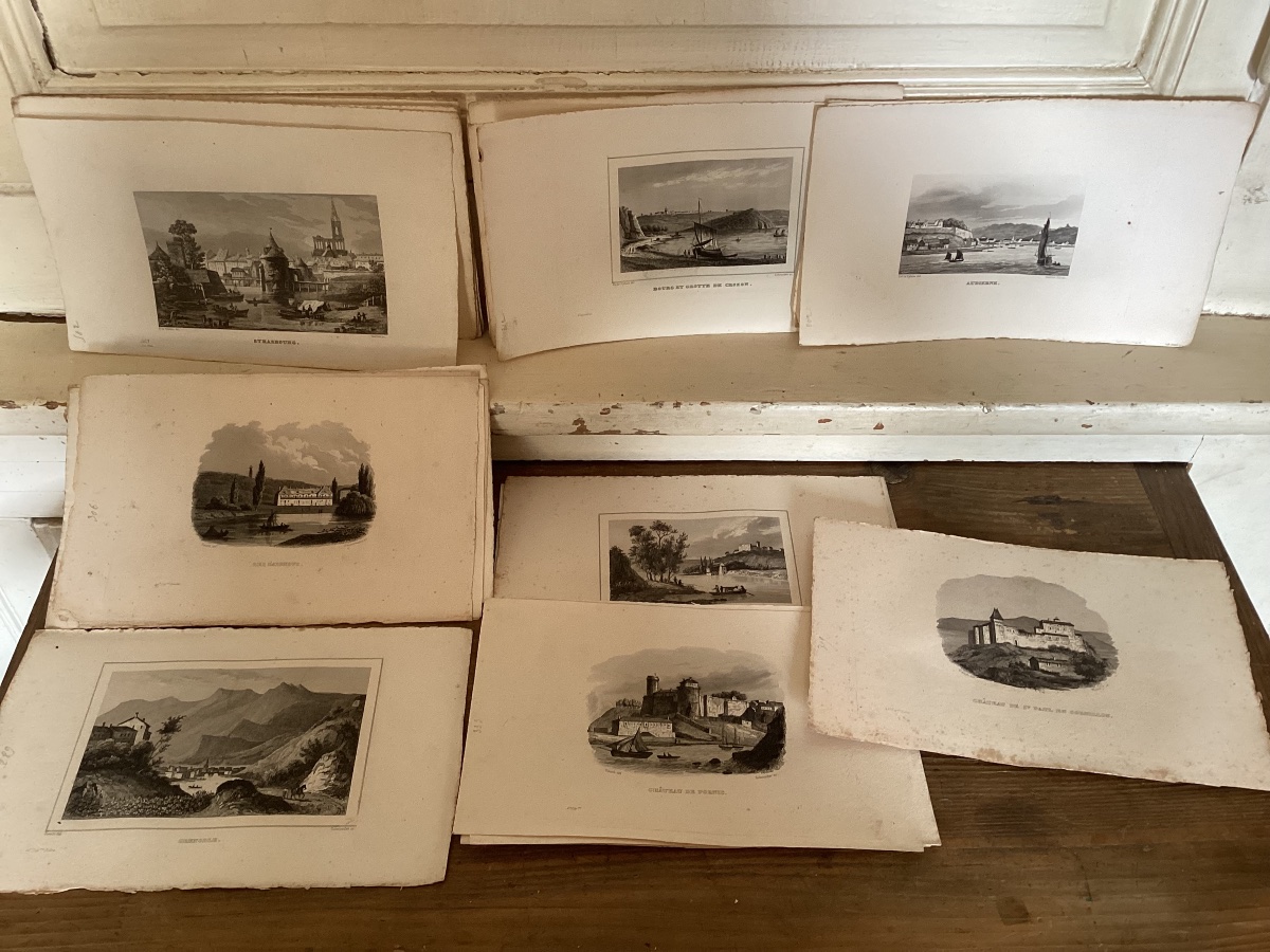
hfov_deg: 58.4
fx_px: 1137
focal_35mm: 31
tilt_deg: -45.2
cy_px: 476
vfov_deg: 45.4
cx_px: 635
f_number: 2.4
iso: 125
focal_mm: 3.3
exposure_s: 1/50
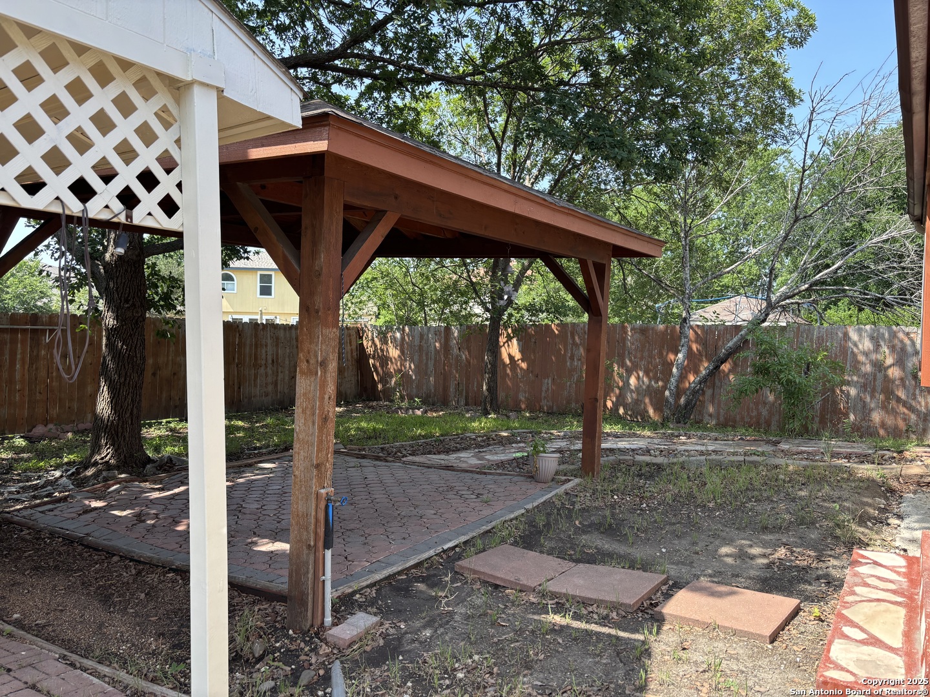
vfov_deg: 53.1
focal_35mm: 26
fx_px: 699
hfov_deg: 67.3
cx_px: 465
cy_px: 348
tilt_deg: -2.0
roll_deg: -1.8
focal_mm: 5.96
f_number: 1.6
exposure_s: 1/608
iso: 50
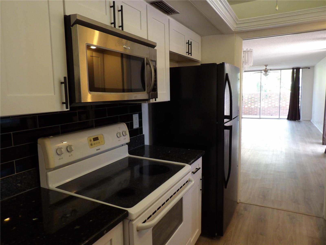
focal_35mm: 24
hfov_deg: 71.6
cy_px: 122
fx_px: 226
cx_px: 163
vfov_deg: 56.8
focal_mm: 4.3
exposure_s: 1/24
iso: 200
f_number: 3.2
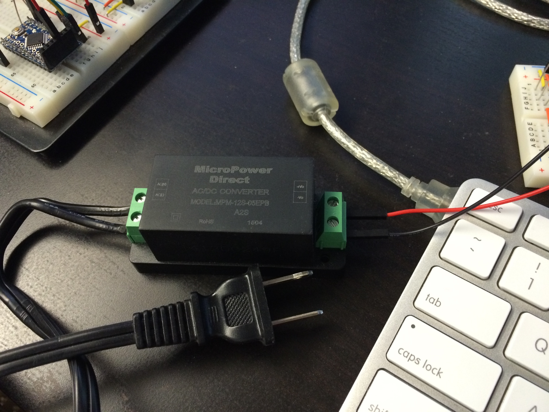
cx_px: 274
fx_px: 460
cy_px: 206
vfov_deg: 48.2
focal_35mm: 29
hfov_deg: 61.7
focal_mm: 4.15
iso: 320
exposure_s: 1/24
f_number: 2.2
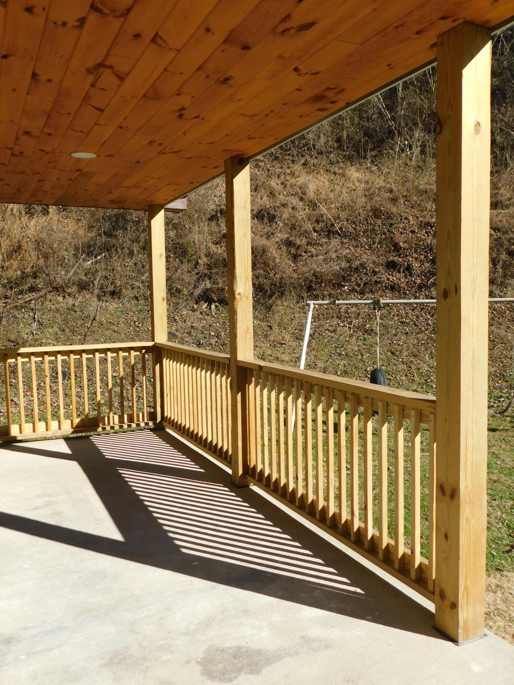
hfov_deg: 46.8
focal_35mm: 30
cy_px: 342
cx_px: 257
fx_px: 594
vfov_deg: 60.0
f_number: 3.2
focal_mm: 5.3
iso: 125
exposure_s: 1/1000
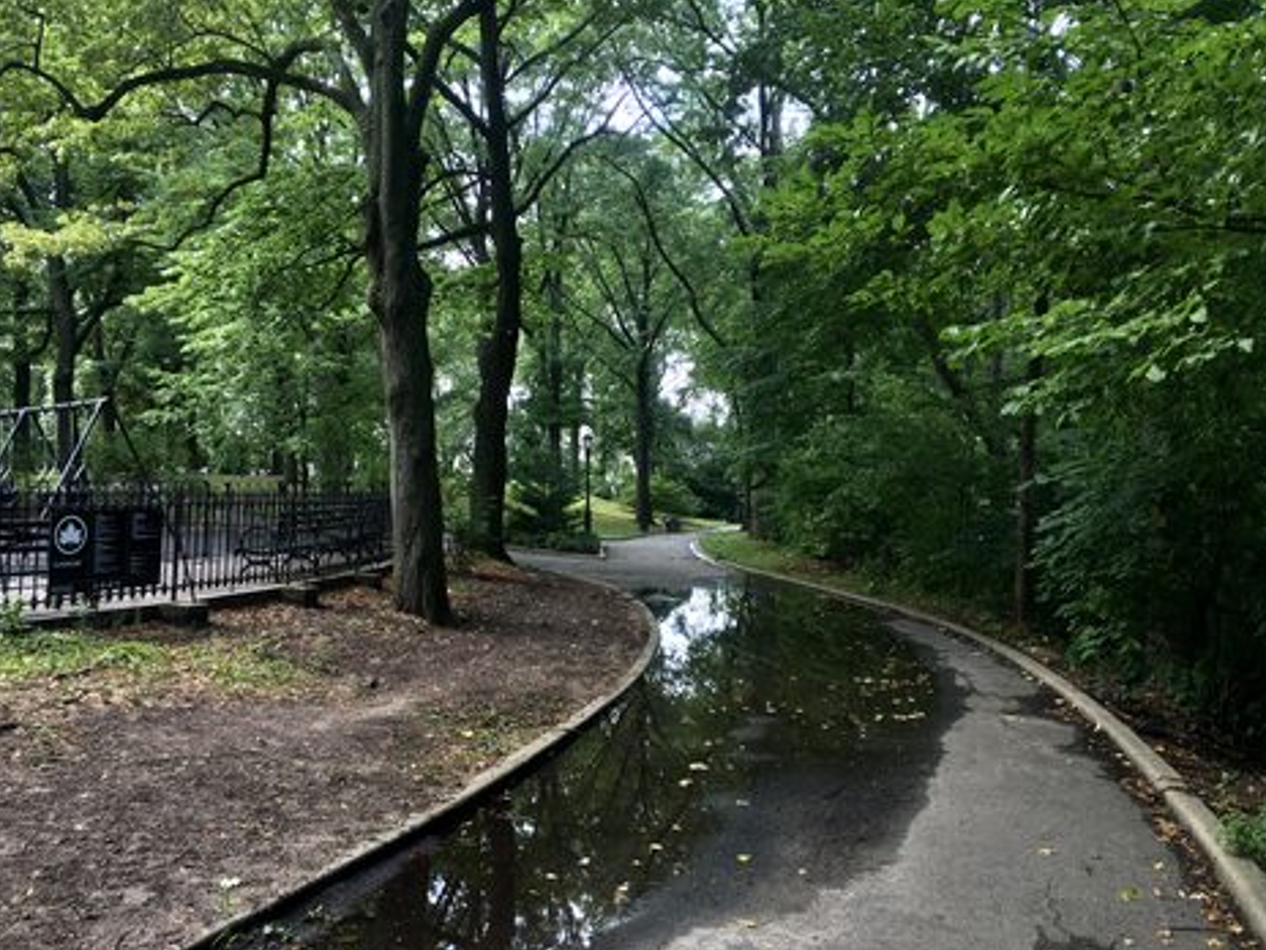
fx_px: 1097
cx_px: 628
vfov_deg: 46.8
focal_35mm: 30
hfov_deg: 60.0
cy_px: 472
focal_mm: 4.15
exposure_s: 1/120
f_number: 2.2
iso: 25
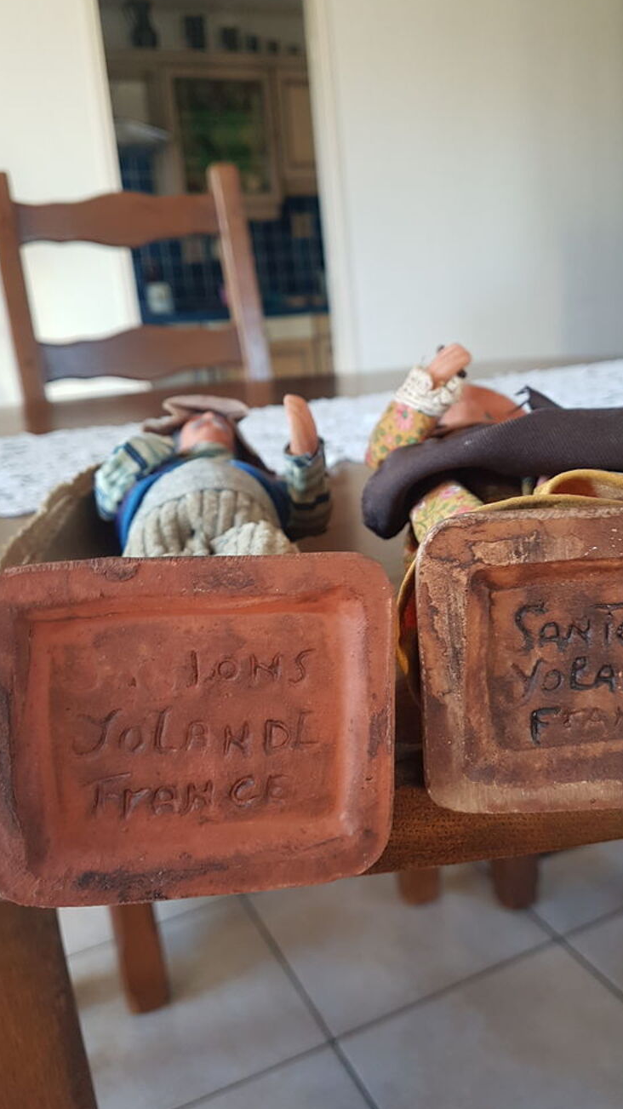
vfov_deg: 66.1
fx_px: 852
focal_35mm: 29
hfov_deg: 40.0
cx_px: 380
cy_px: 548
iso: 80
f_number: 1.7
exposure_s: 1/50
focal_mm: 4.2
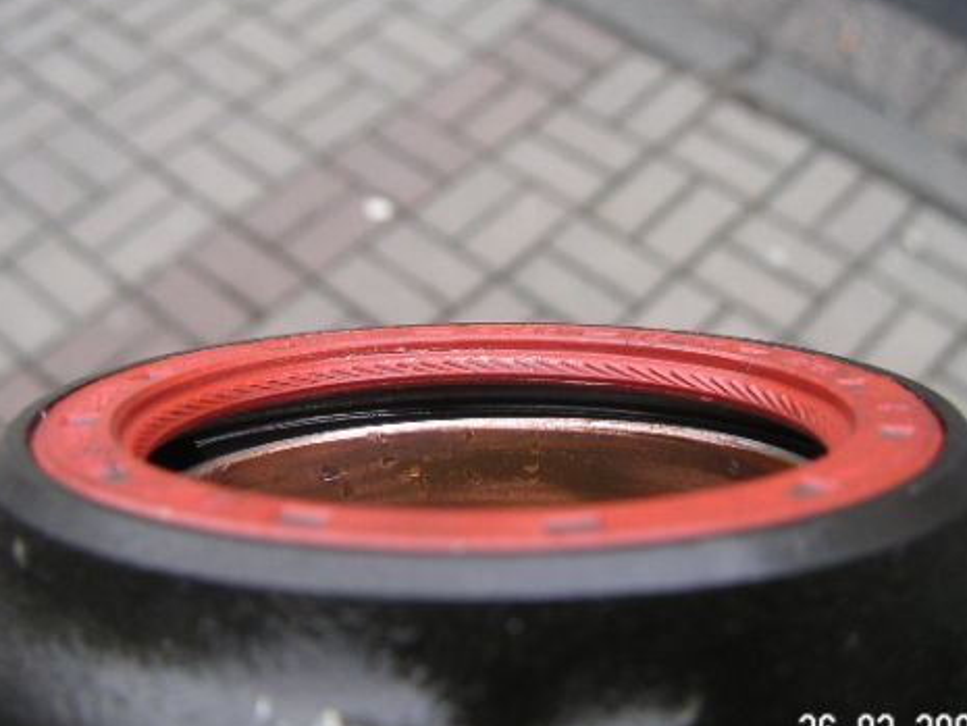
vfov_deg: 29.7
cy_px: 354
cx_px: 474
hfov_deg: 38.9
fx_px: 1369
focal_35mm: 49
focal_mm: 6
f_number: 2.8
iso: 50
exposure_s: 1/180
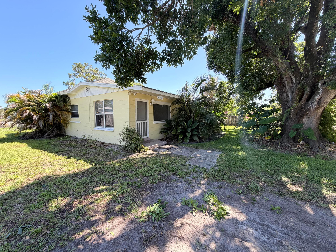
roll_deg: +0.6
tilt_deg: -4.6
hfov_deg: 102.1
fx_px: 136
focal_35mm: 14
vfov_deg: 85.7
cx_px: 168
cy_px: 126
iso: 50
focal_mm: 2.22
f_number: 2.2
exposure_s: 1/408
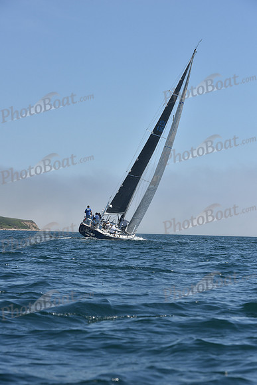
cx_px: 128
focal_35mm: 105
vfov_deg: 19.5
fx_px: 1124
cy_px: 192
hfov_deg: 13.0
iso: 320
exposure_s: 1/1600
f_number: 8
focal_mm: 105
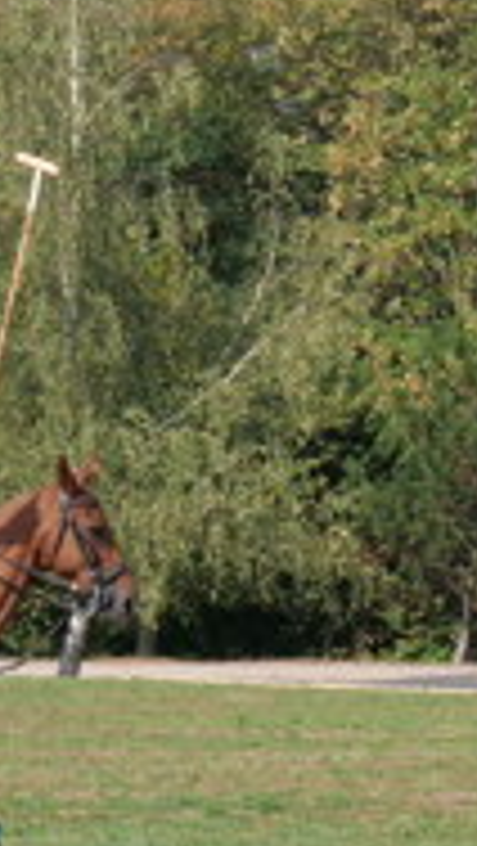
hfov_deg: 2.7
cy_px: 538
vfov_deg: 4.9
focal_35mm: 444
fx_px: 9966
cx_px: 1210
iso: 200
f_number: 6.3
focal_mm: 60
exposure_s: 1/640
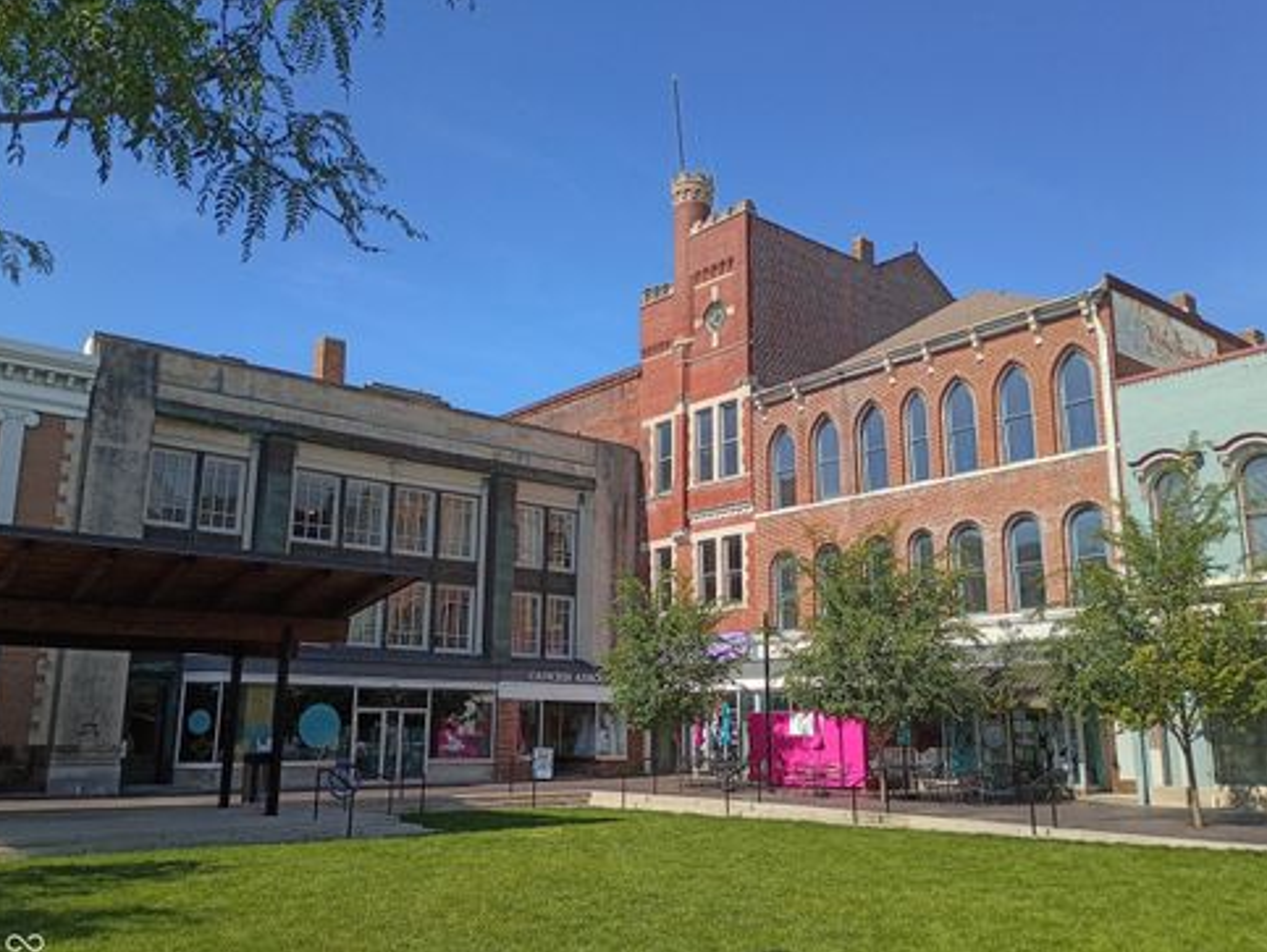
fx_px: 1099
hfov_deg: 59.9
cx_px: 643
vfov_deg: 46.9
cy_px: 481
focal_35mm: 30
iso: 103
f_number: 1.8
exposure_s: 1/997
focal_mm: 4.27
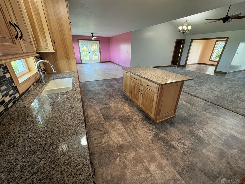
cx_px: 122
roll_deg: -0.4
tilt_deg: -23.7
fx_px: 99
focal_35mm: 14
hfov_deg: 102.1
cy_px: 92
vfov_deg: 85.7
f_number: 2.2
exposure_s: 1/60
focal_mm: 2.22
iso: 200
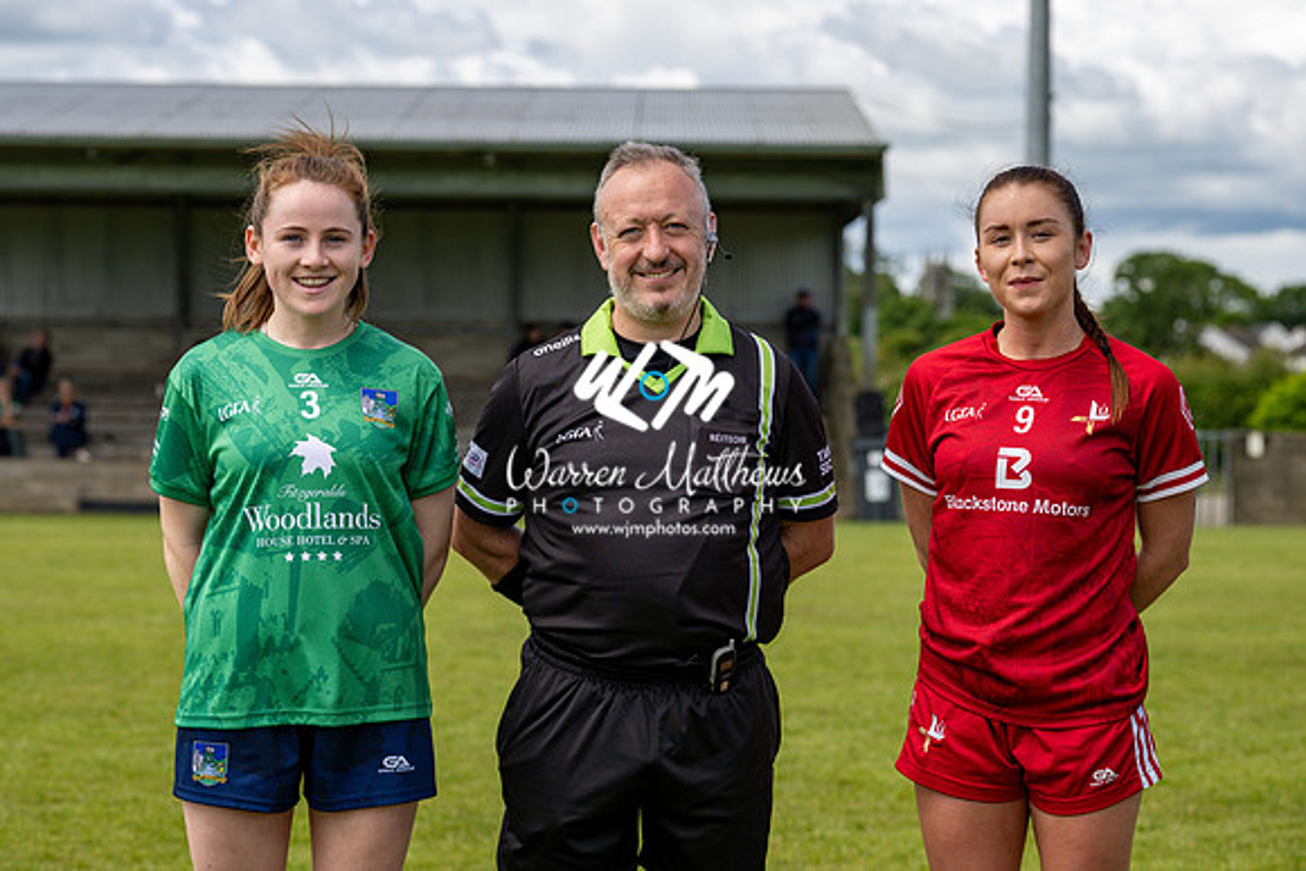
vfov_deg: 14.3
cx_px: 600
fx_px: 3479
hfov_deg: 21.3
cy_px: 380
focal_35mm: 96
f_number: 4
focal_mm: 83
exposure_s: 1/1250
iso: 100
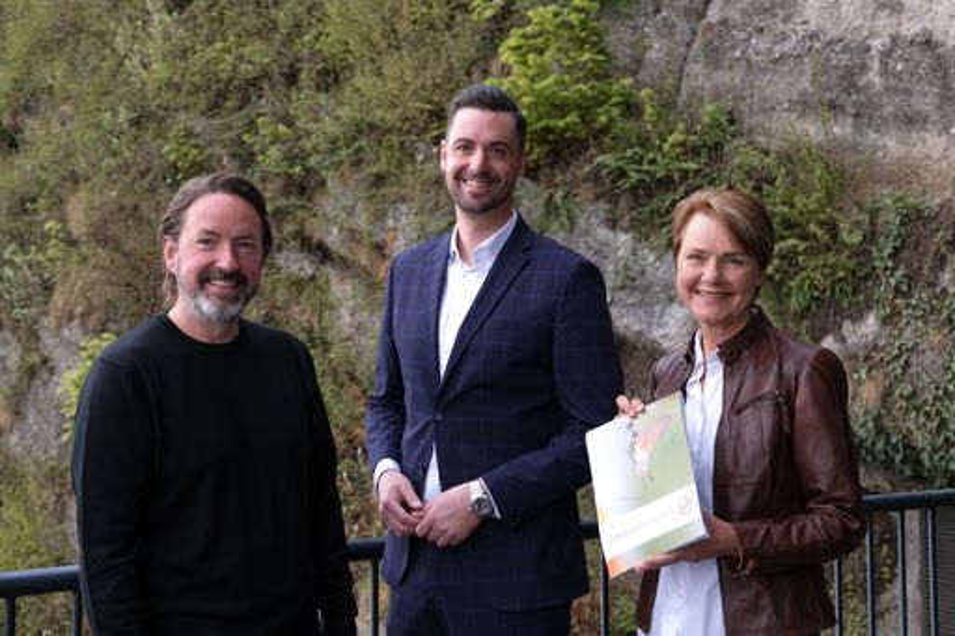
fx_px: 1193
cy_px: 318
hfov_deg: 43.6
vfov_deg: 29.8
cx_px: 478
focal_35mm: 45
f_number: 3.6
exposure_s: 1/100
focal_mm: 30.2
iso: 100
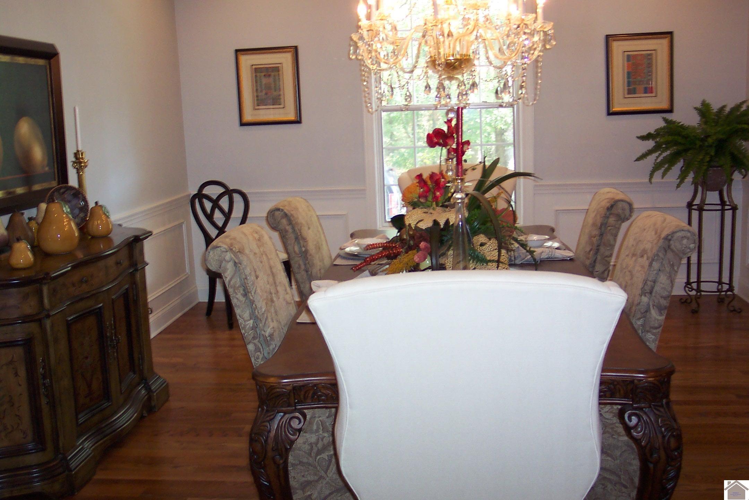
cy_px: 250
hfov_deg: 50.7
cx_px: 374
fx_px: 791
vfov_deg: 35.1
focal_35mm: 38
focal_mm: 8
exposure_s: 1/30
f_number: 2.8
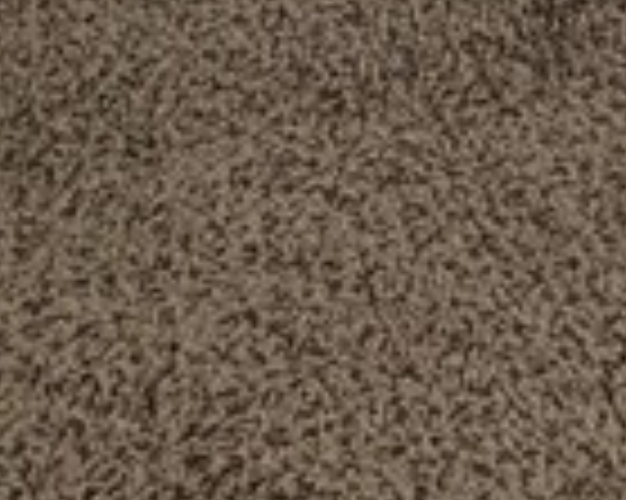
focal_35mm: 101
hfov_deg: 16.8
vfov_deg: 10.2
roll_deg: -0.5
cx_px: 1013
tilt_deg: -7.0
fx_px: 1870
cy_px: -1072
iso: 250
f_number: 2.2
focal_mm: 2.22
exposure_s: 1/60
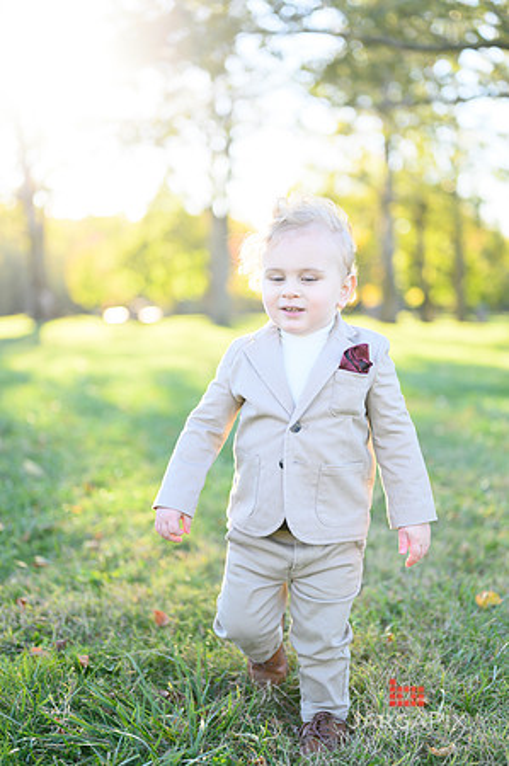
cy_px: 383
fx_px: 1063
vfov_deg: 39.6
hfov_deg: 26.9
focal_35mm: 50
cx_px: 254
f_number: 2
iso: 320
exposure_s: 1/800
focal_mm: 50
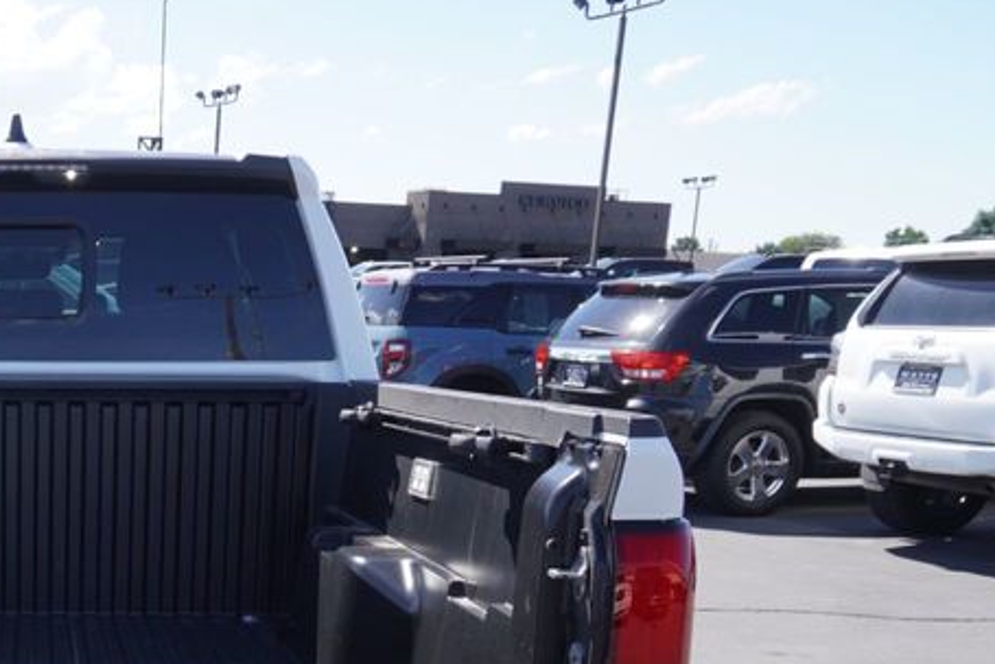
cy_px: 732
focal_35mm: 54
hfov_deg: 33.8
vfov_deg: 23.5
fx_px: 1493
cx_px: 7
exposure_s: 1/200
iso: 100
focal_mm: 16
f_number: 6.3
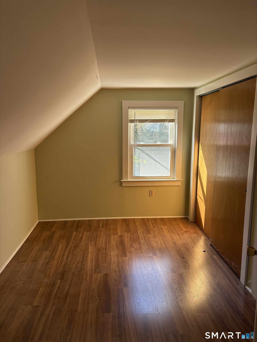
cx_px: 128
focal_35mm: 26
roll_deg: +0.2
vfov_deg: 67.3
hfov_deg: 53.1
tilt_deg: -8.5
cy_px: 171
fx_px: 257
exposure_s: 1/220
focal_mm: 5.96
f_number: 1.6
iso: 125
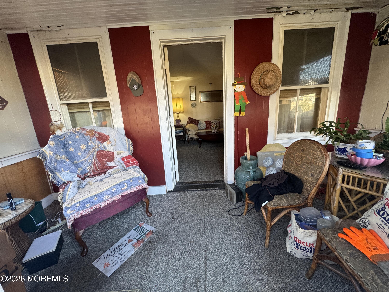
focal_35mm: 14
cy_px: 146
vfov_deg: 85.7
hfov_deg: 102.1
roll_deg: +3.8
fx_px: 157
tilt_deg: -14.2
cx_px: 194
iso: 160
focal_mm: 2.22
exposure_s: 1/60
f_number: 2.2
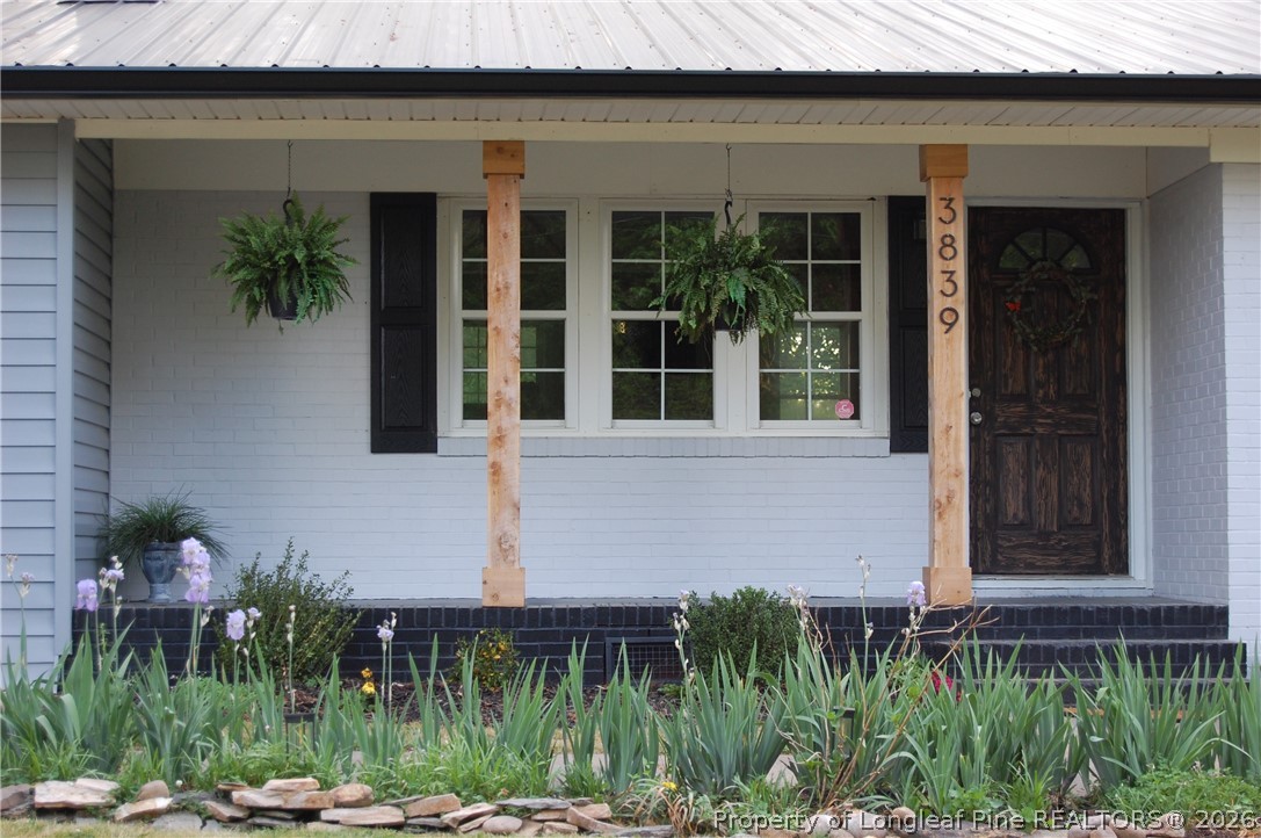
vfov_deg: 18.9
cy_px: 419
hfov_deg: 28.1
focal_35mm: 72
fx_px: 2519
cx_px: 630
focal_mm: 48
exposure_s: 1/100
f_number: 5.6
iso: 400
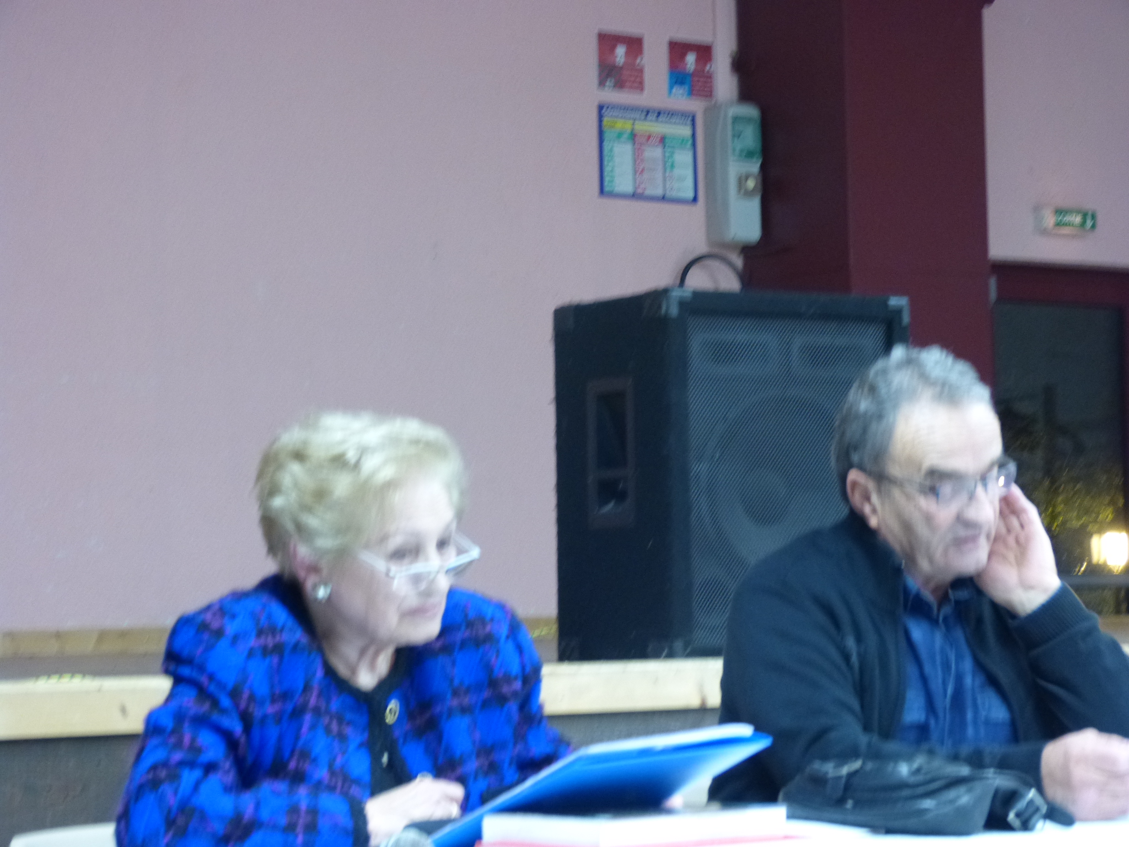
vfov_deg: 16.4
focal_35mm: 90
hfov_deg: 21.8
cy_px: 424
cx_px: 564
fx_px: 2935
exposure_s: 1/8
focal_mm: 16.1
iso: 400
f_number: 3.5
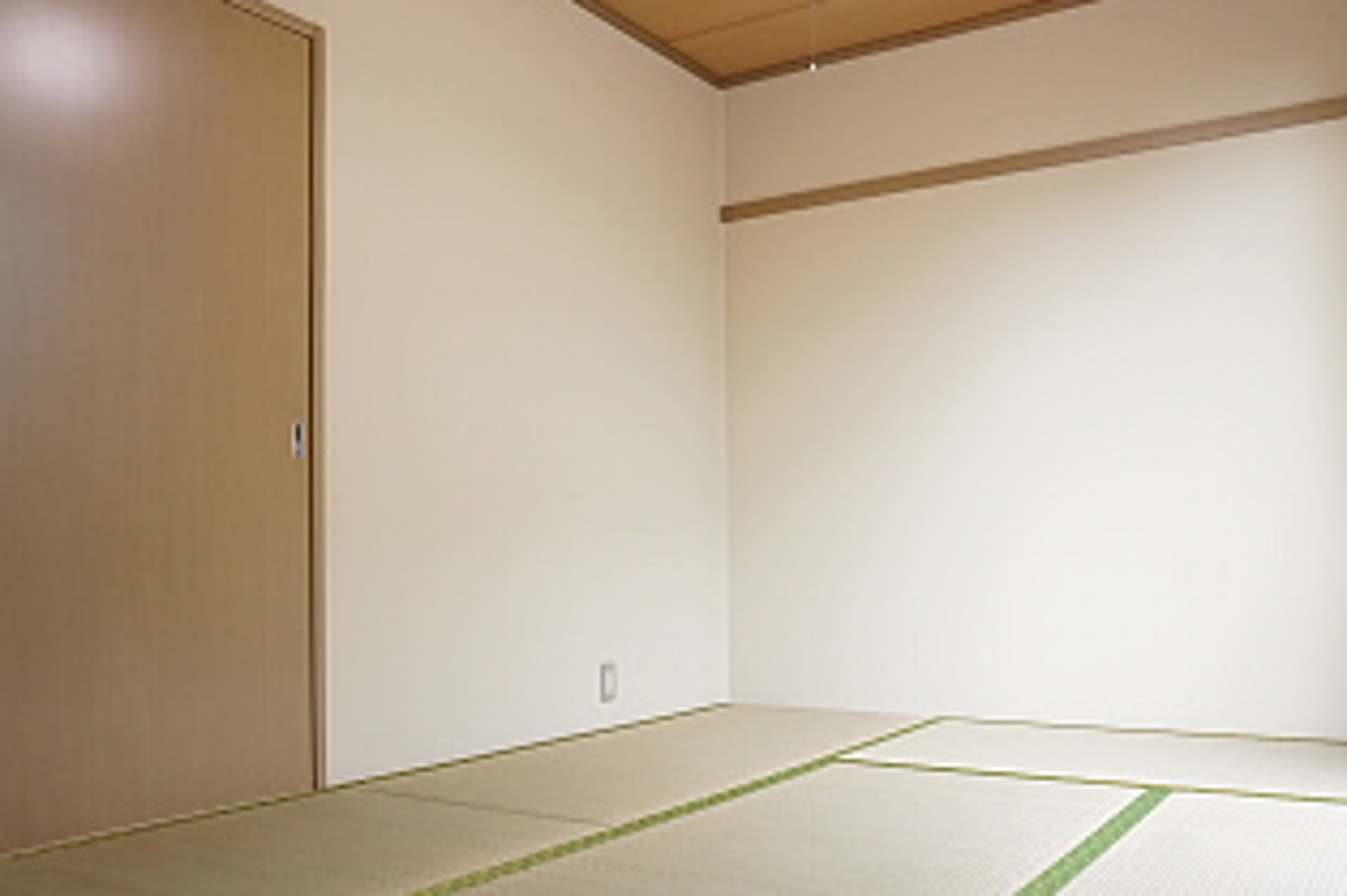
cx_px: 783
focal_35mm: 32
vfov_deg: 40.9
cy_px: 542
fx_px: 1197
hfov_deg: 58.4
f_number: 4
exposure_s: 1/160
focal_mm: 16
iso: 1250
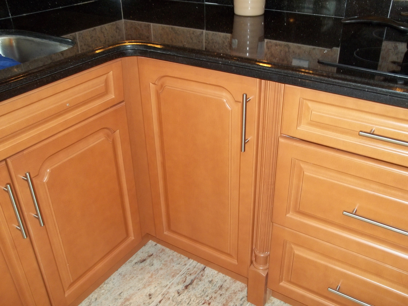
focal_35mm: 33
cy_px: 153
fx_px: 389
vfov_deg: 42.9
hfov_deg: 55.4
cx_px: 204
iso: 160
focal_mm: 5.9
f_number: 3.3
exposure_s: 1/30
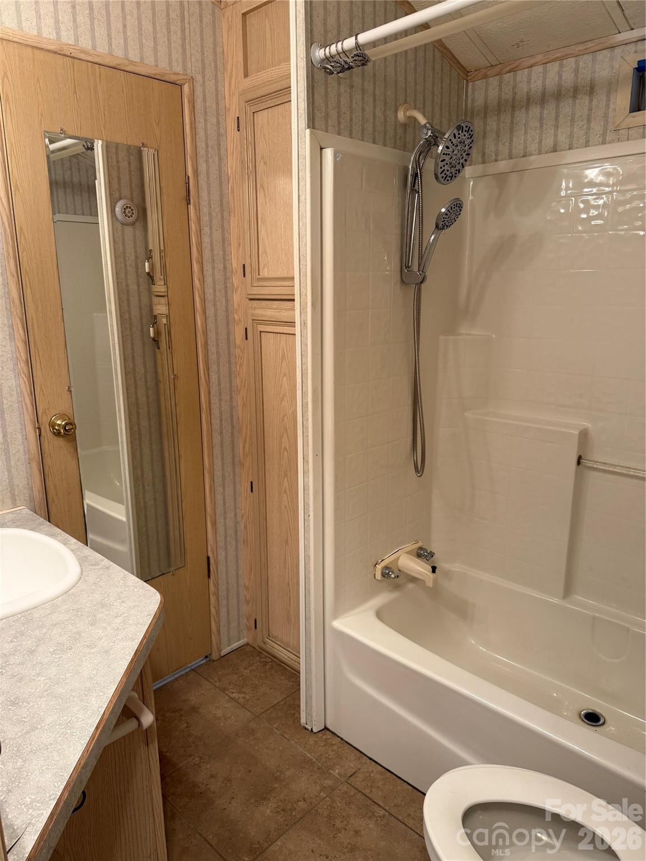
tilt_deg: -12.4
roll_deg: +0.5
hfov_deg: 56.8
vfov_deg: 71.6
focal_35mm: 24
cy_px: 430
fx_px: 597
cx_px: 323
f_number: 1.78
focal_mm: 6.76
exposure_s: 1/60
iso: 160
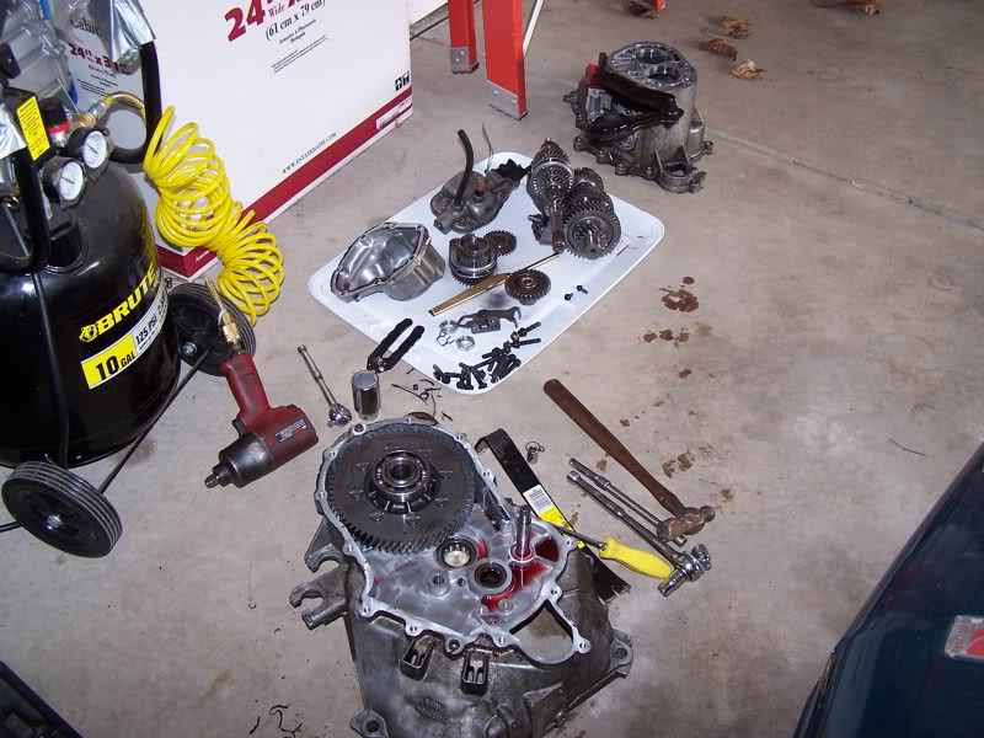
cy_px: 369
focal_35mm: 38
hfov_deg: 49.0
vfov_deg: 37.7
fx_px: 1080
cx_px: 492
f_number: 2.8
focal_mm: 6.3
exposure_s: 1/60
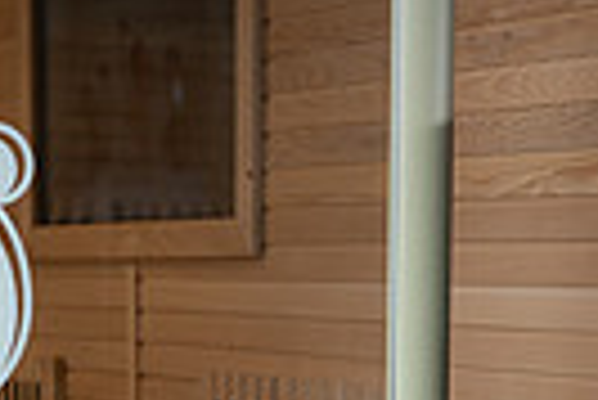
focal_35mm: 153
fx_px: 2544
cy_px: 708
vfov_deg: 8.7
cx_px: 427
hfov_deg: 13.4
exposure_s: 1/125
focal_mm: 35
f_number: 2.8
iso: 200
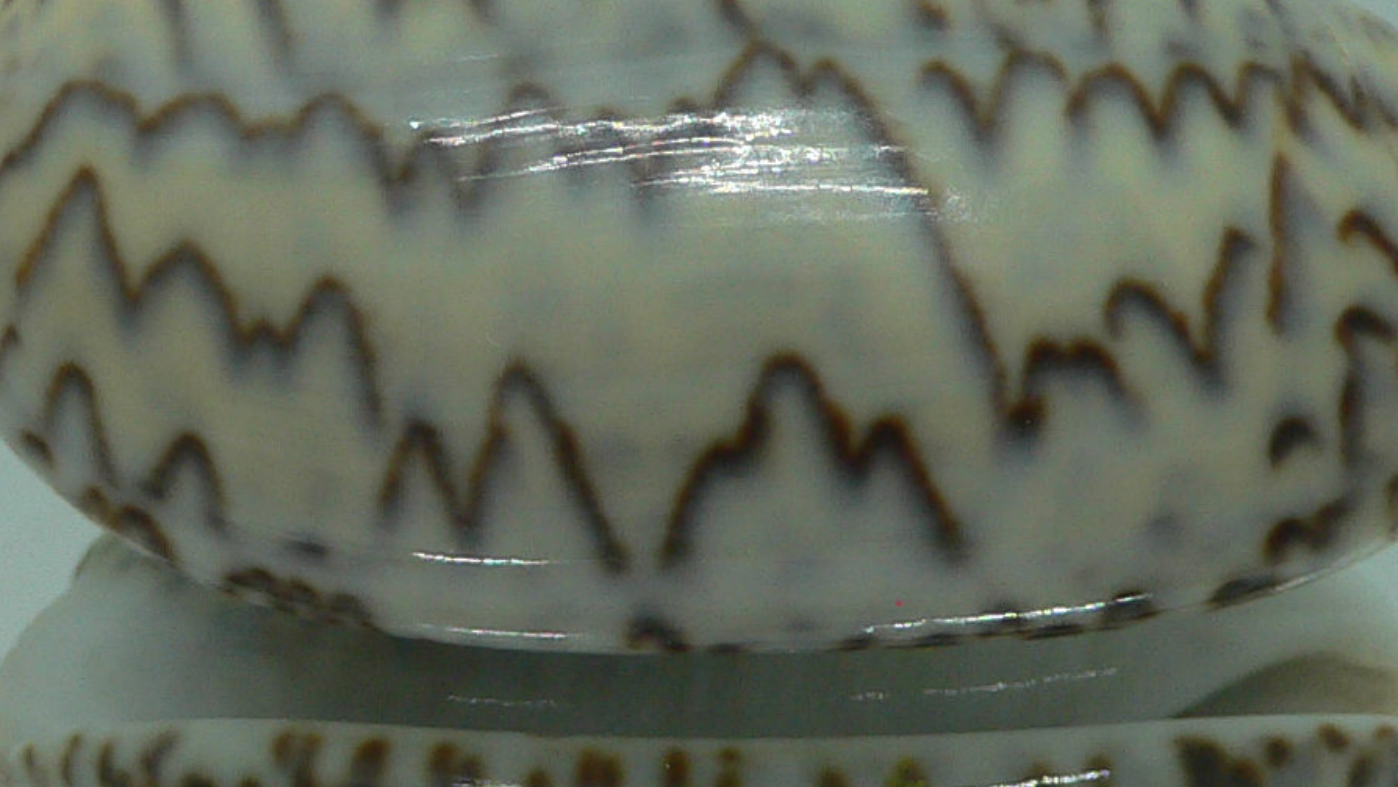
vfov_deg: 14.1
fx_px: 3188
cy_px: 371
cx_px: 722
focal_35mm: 86
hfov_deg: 24.7
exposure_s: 1/60
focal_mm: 4.6
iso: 80
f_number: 2.8
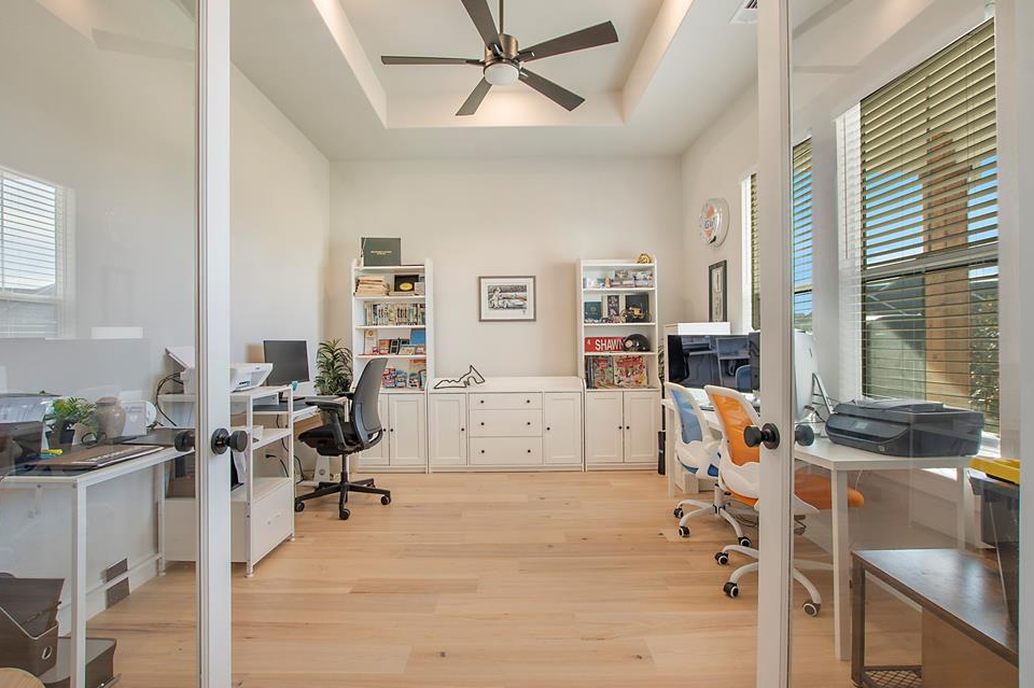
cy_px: 341
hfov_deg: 96.8
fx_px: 459
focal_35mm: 16
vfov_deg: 73.7
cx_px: 511
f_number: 7.1
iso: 100
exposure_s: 1/50
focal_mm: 10
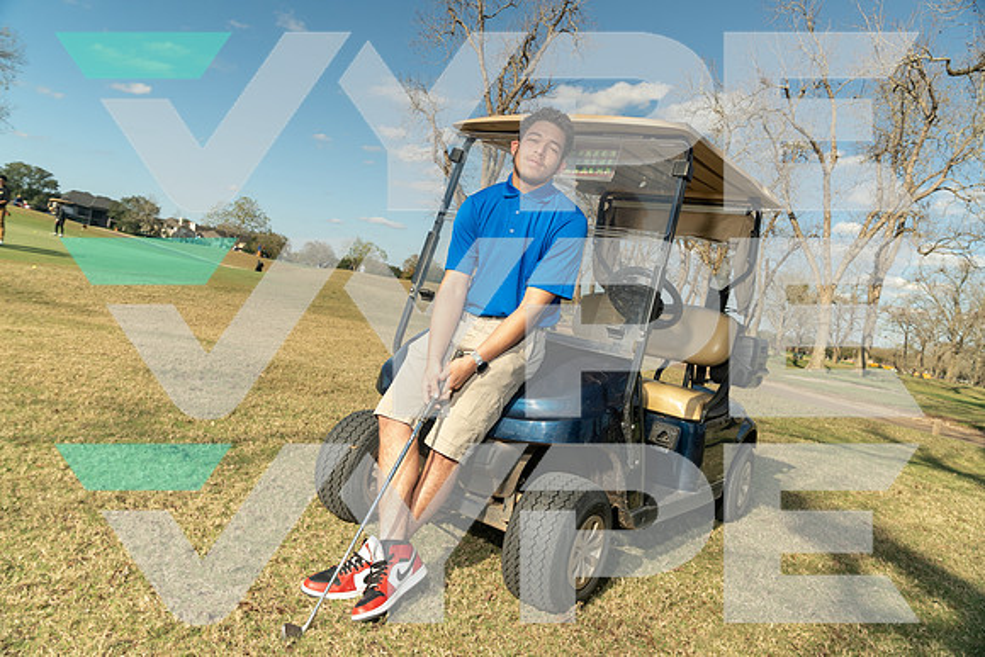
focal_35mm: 25
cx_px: 488
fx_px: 690
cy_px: 321
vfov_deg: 50.9
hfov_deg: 71.1
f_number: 5.6
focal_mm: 24
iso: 500
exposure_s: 1/200
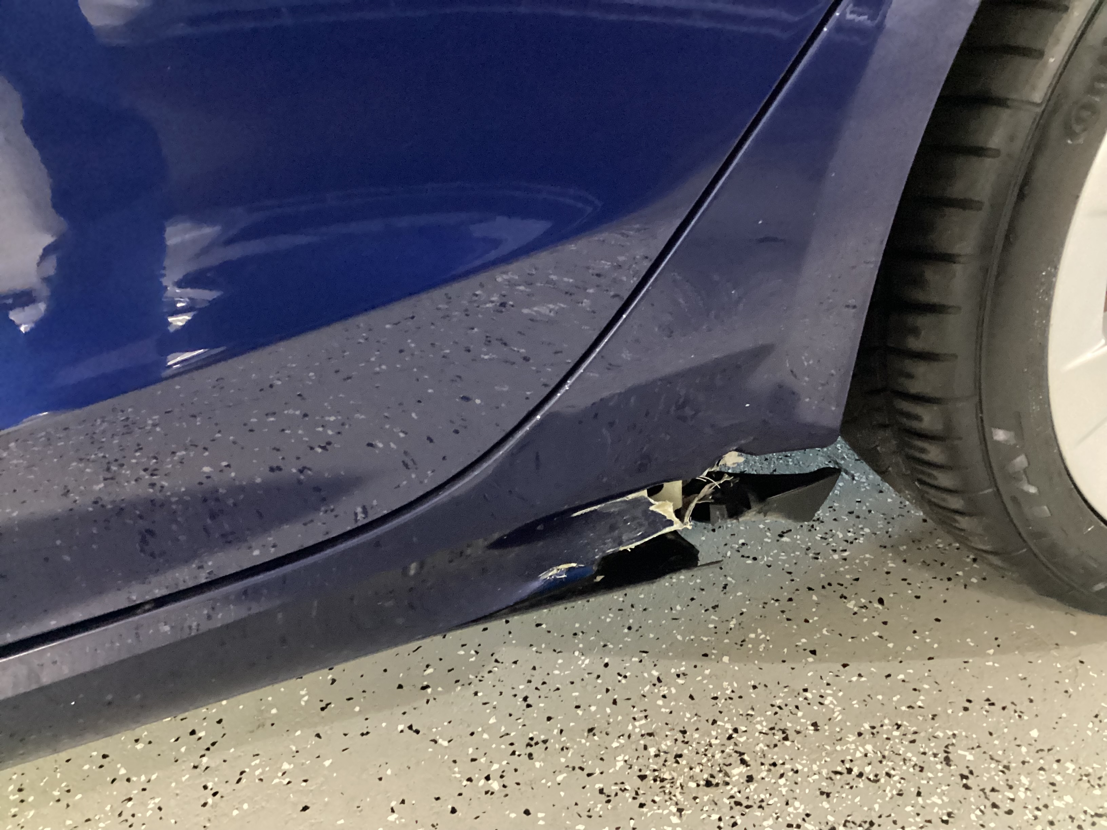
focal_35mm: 31
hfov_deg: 58.4
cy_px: 415
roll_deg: +8.6
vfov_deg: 45.4
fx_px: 991
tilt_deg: -31.8
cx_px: 554
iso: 800
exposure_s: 1/17
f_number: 2.4
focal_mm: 3.3
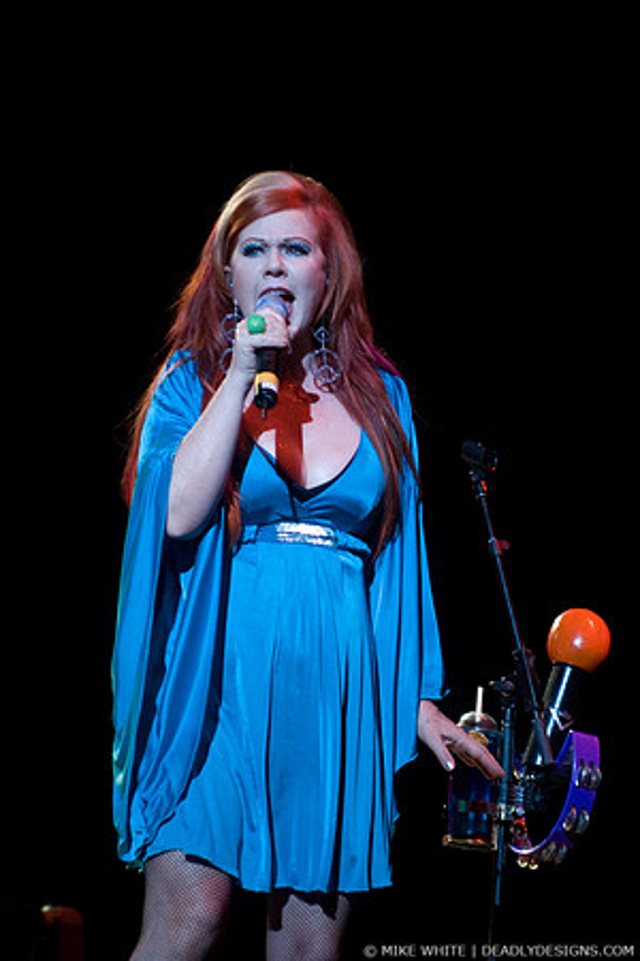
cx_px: 320
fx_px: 2800
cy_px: 480
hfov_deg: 13.0
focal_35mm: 105
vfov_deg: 19.5
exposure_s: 1/200
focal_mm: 70
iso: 800
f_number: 3.5
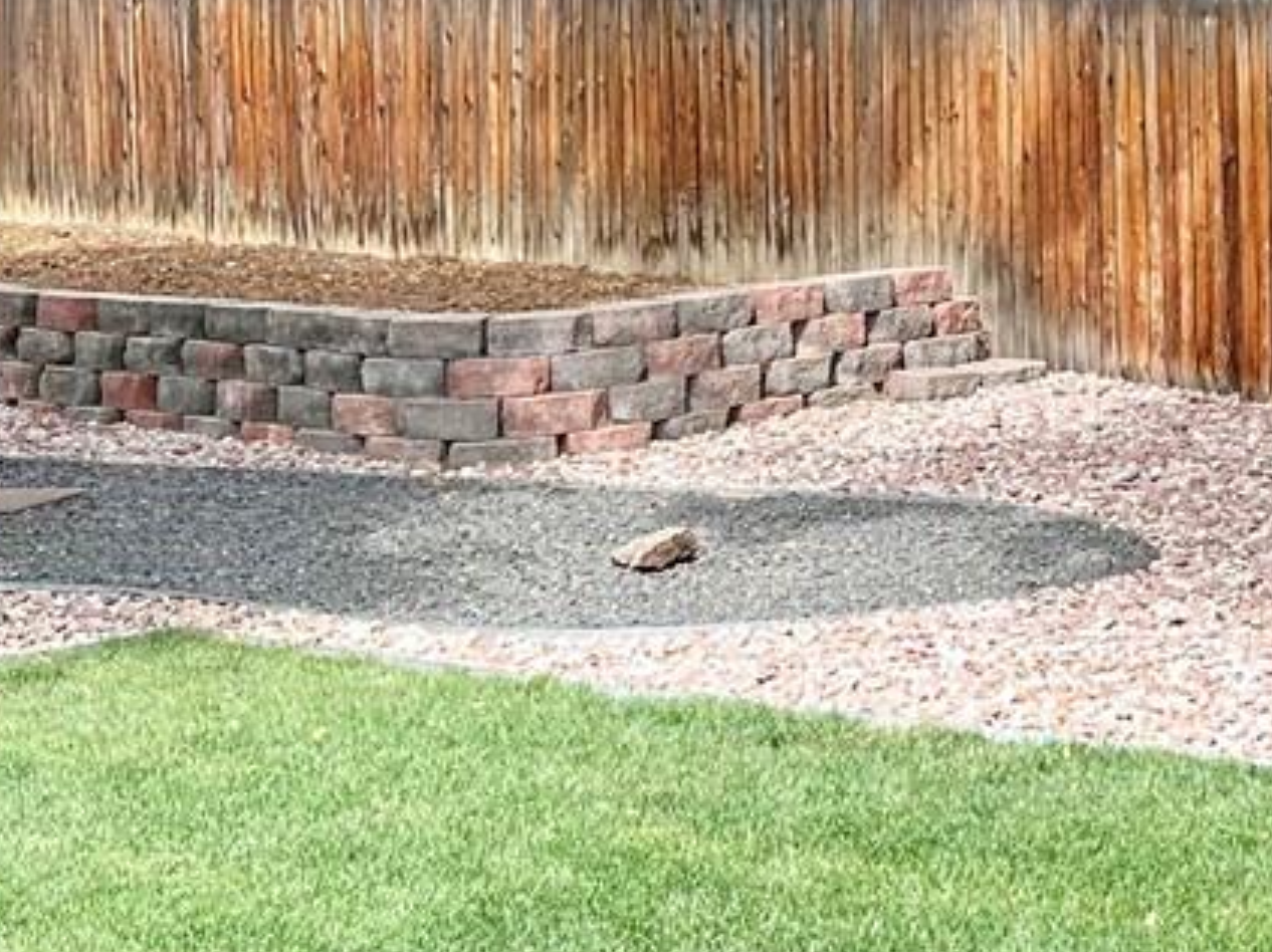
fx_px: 3342
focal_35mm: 91
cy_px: -148
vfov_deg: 15.7
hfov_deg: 20.3
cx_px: 1498
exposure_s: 1/1050
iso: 80
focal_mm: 6.86
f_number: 1.78
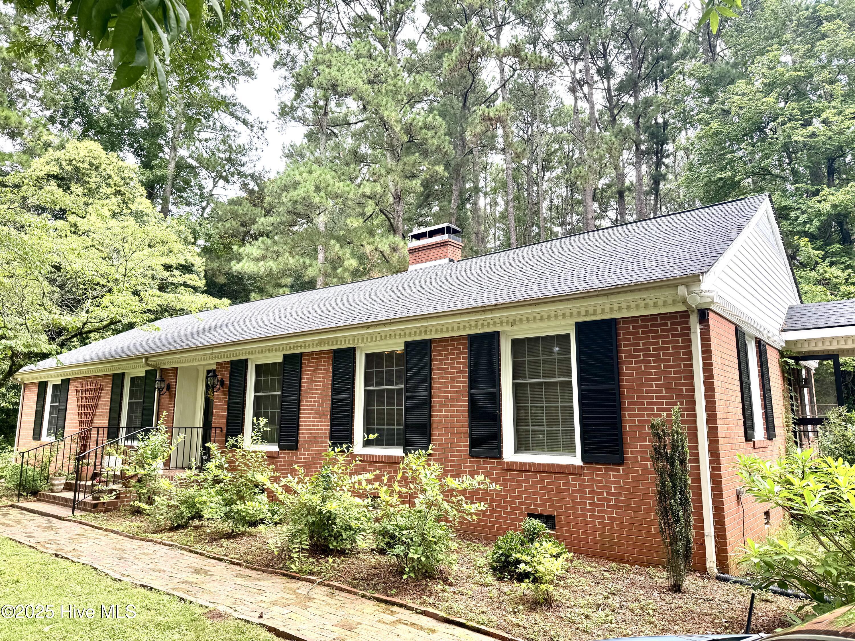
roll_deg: -0.4
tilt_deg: +9.5
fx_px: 593
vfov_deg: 56.8
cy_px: 320
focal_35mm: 24
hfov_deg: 71.6
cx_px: 428
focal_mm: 6.76
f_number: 1.78
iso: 80
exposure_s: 1/311
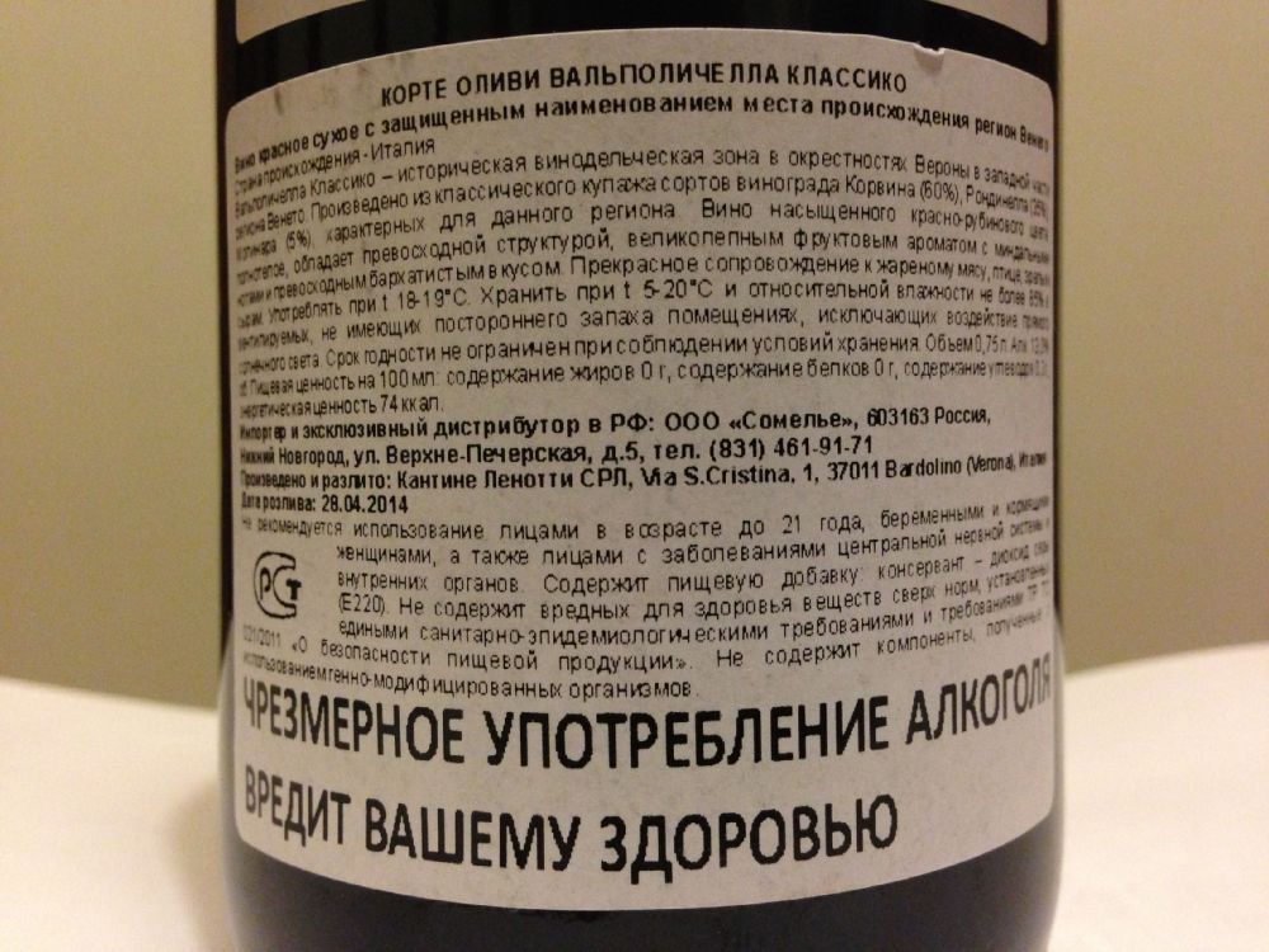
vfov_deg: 42.9
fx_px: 1210
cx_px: 634
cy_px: 476
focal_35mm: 33
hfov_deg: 55.4
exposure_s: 1/17
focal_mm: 4.13
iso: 400
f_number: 2.4
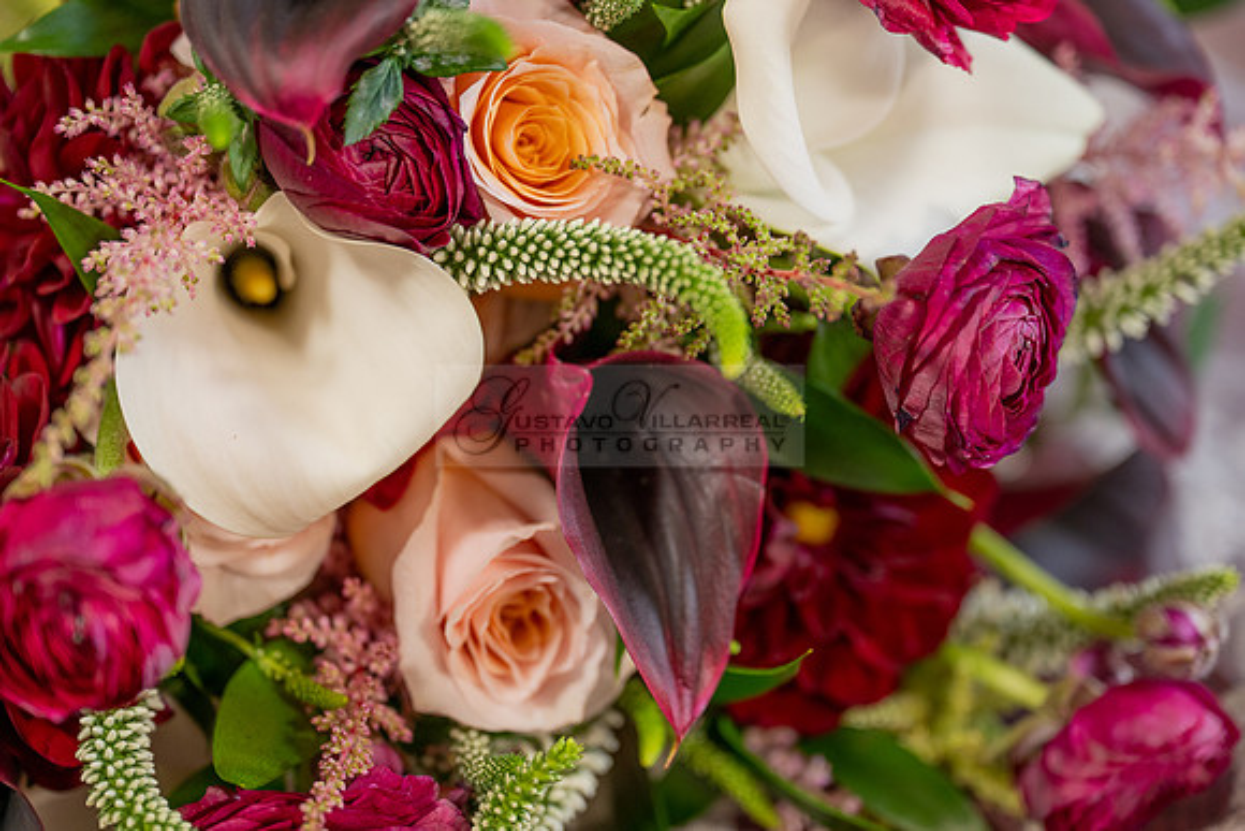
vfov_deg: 20.6
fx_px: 2283
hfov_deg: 30.5
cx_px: 622
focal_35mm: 66
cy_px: 416
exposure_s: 1/200
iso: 640
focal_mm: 66
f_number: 2.8
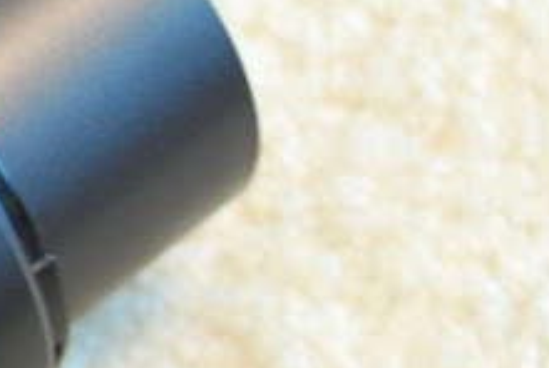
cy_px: 352
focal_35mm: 222
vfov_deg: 6.2
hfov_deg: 9.0
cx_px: -354
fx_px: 3390
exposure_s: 1/4
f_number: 4.8
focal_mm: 32
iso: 500
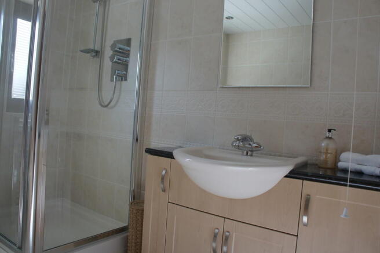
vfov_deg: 47.8
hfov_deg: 67.4
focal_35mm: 27
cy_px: 126
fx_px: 285
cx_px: 190
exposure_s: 1/50
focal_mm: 18
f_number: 4.5
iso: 200
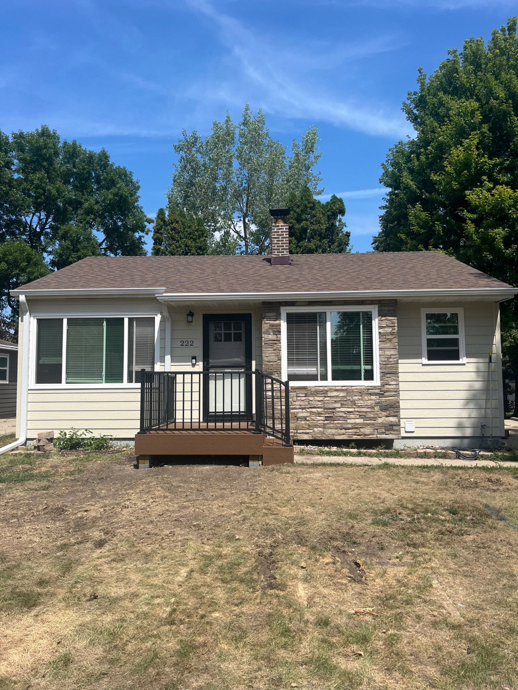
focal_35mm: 26
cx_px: 259
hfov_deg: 53.1
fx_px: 519
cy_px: 345
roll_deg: +0.7
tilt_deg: +3.9
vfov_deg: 67.3
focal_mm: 5.1
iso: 50
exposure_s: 1/3215
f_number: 1.6
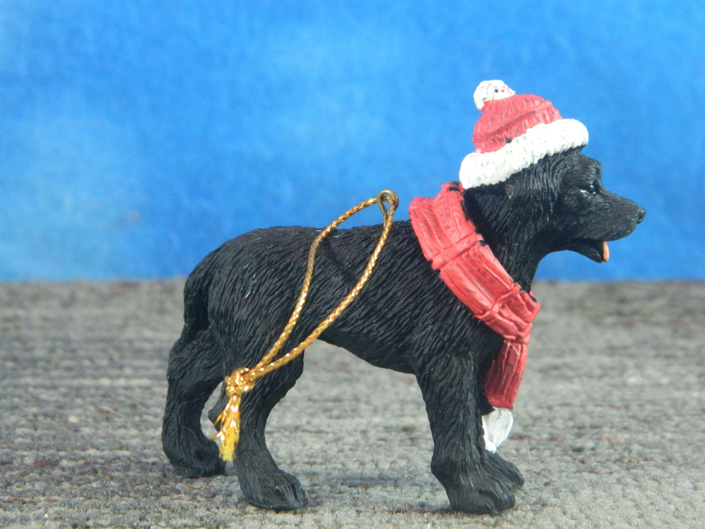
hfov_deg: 15.3
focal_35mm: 129
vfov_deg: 11.5
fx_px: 2627
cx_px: 352
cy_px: 264
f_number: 4.7
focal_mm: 23.2
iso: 400
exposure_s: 1/13
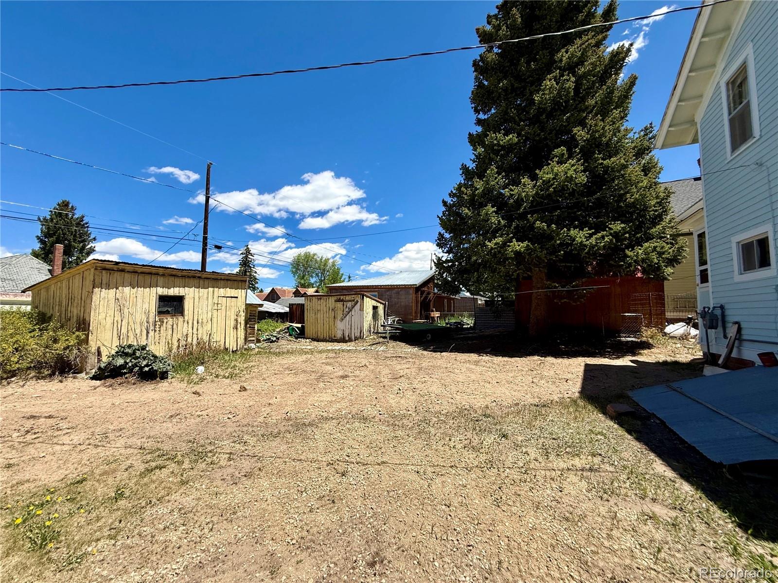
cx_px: 389
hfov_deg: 102.1
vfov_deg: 85.7
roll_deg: -0.8
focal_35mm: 14
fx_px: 315
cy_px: 292
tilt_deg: +4.8
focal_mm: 2.22
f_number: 2.2
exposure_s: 1/2024
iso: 50
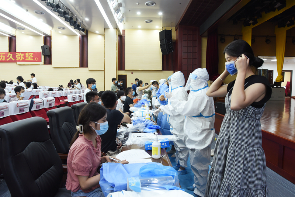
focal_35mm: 24
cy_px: 98
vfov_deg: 53.2
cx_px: 148
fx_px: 197
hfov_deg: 73.7
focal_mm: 24
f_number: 6.3
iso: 1600
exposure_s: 1/40
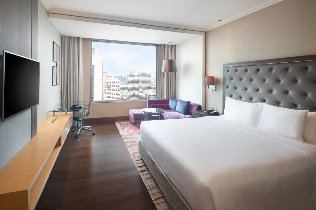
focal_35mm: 19
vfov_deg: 64.5
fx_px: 167
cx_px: 158
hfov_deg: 87.0
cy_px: 105
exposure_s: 1/20
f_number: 8
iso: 320
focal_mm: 19
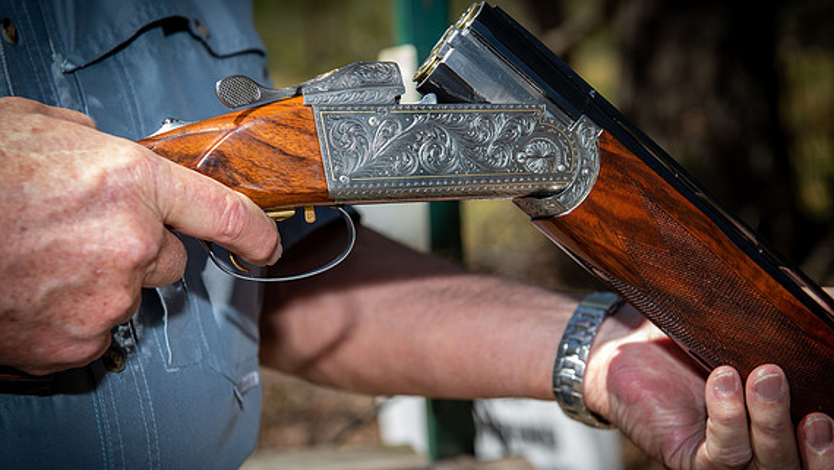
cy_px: 249
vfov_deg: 18.3
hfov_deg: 31.9
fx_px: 1460
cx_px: 423
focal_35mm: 66
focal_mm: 62
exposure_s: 1/250
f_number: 5.6
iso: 50
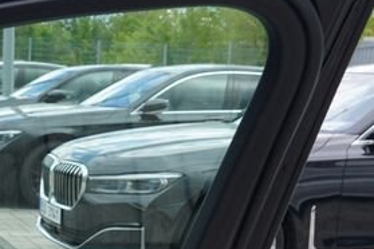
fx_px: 914
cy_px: 334
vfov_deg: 14.8
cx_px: -44
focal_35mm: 88
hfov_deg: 21.8
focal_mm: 24
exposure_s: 1/125
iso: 100
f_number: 5.6
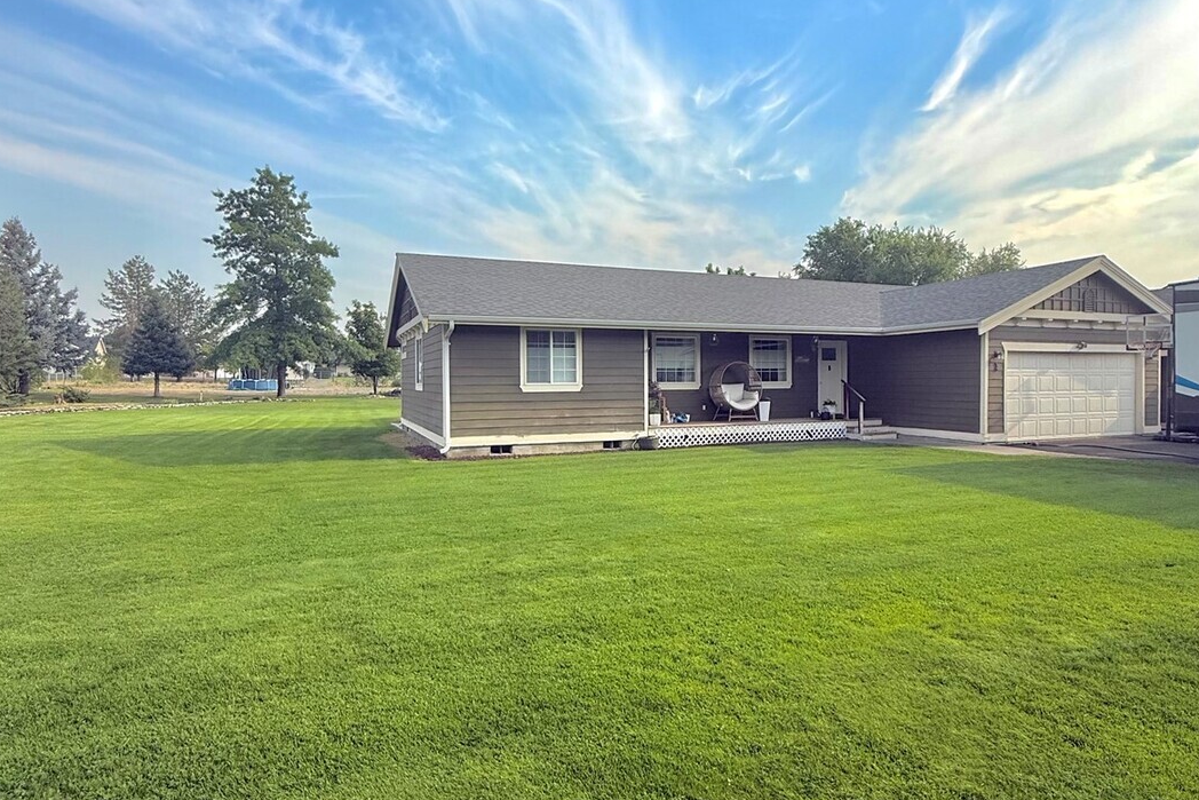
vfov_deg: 61.9
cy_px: 399
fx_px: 666
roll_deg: +0.1
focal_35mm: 20
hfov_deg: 84.0
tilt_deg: +0.2
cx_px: 594
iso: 50
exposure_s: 1/1613
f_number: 2.2
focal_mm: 2.22
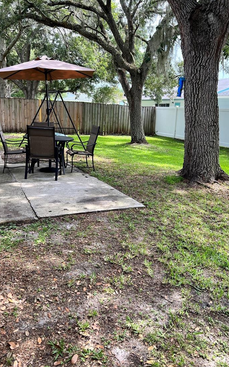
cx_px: 108
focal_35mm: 30
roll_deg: -2.4
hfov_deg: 41.8
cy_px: 171
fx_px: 299
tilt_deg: -10.8
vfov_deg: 62.8
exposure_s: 1/597
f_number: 1.5
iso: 50
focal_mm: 5.7
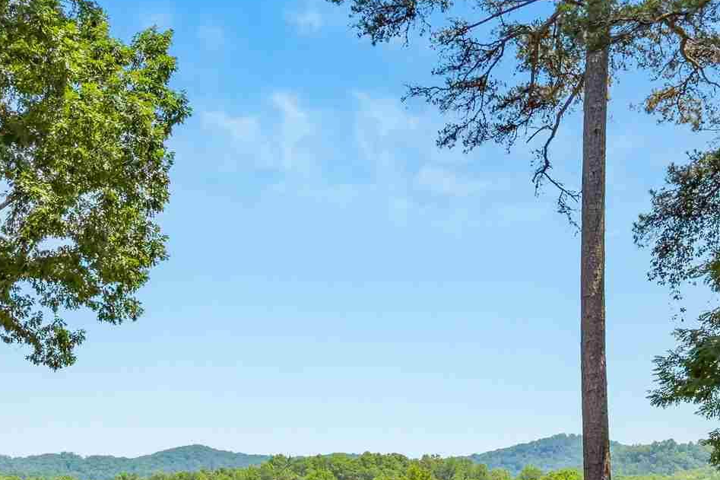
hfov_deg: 24.8
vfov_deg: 16.4
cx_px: 176
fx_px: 1620
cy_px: 501
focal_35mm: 81
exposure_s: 1/2000
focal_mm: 6.76
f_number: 1.8
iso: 64
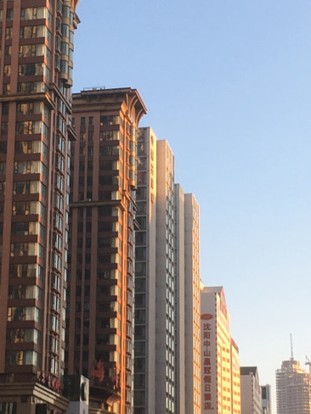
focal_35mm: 95
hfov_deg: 15.5
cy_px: 188
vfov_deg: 20.6
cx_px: 111
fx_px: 1138
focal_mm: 4.15
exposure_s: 1/199
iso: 25
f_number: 2.2
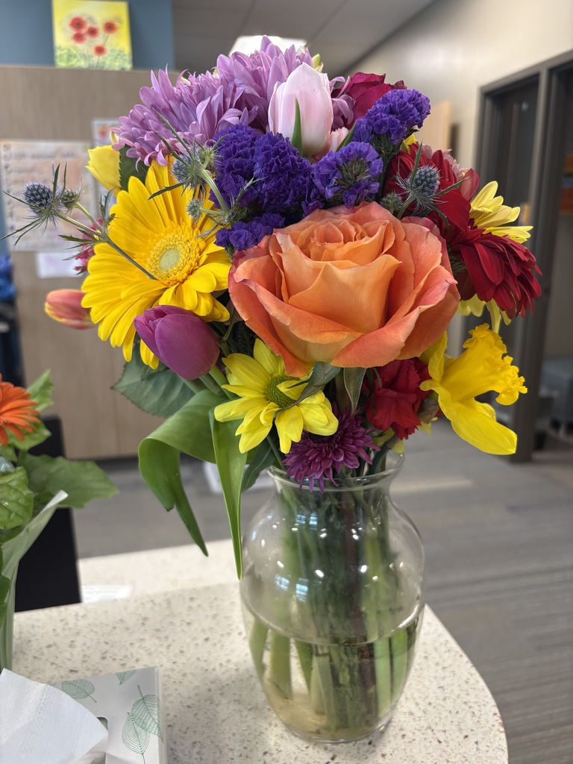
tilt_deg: -15.3
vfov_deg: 67.3
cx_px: 286
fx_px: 574
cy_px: 382
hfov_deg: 53.1
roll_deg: -0.1
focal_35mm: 26
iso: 125
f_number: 1.6
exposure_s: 1/85
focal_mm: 5.96
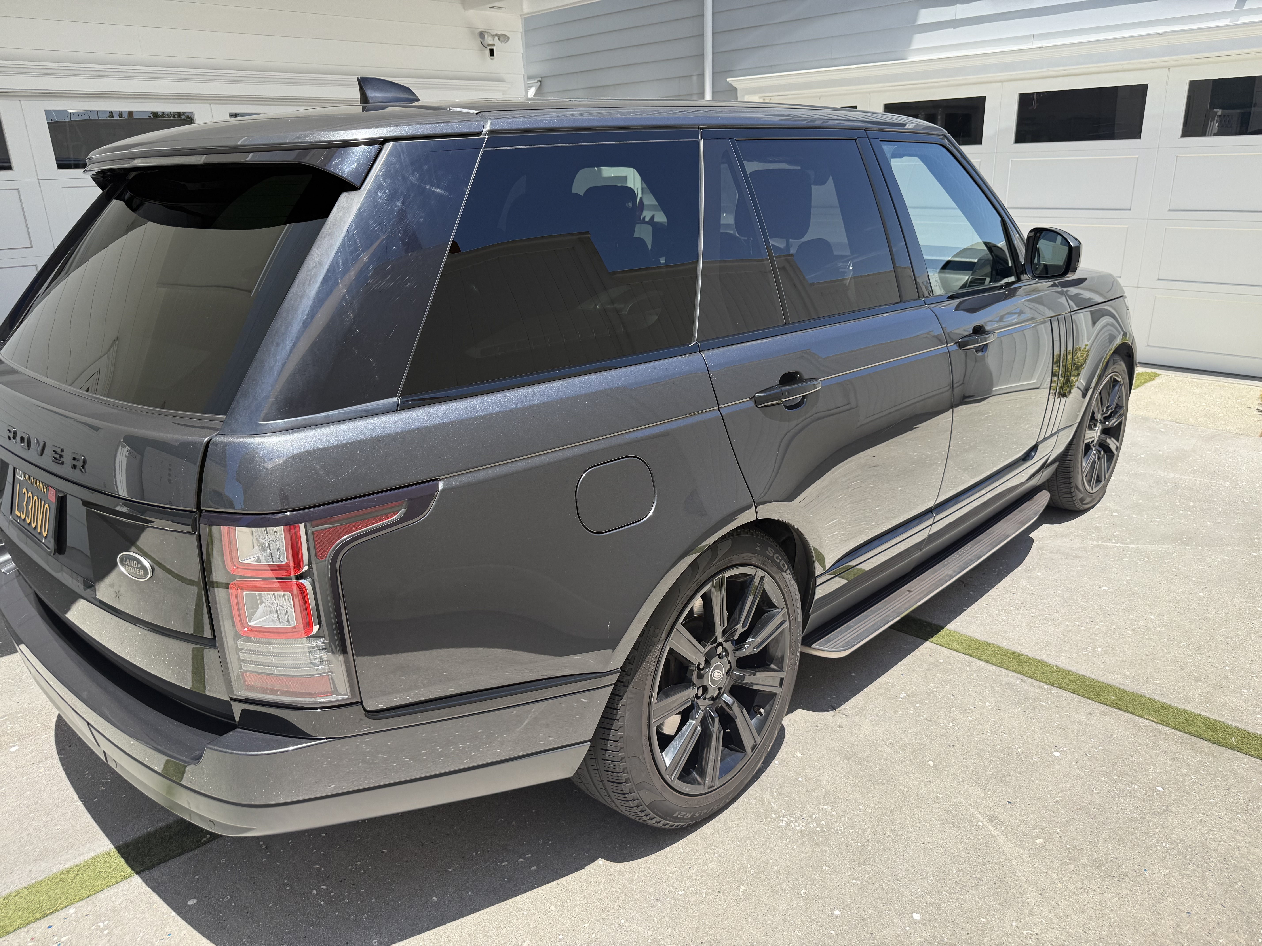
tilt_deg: -17.9
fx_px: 875
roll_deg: +0.7
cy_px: 473
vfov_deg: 56.8
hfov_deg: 71.6
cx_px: 631
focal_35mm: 24
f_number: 1.78
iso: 80
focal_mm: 6.76
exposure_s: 1/1901
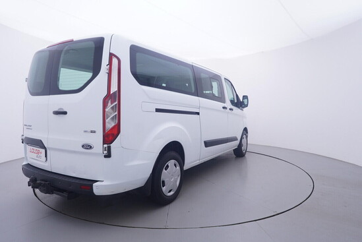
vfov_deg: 56.2
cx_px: 181
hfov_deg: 77.3
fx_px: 226
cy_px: 121
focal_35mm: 22
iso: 200
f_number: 5
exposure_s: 1/80
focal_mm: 15
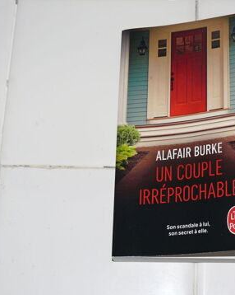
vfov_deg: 25.1
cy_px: 148
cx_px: 188
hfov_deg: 19.9
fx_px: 661
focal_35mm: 76
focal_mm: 10.5
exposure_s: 1/30
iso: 100
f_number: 3.2
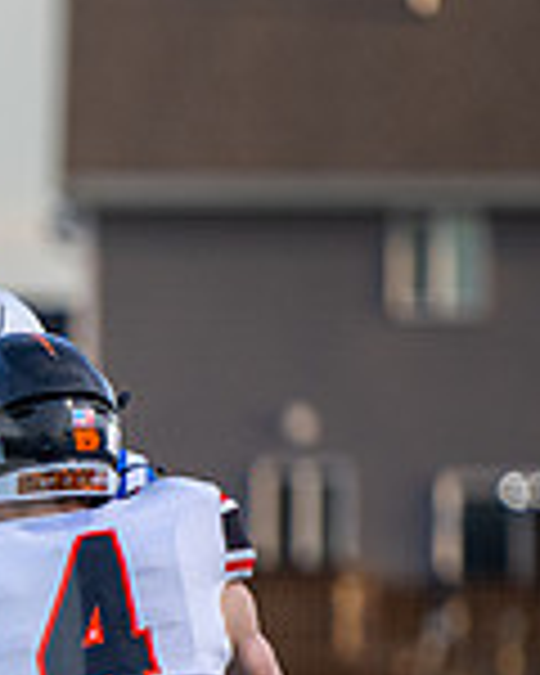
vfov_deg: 2.5
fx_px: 15542
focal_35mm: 778
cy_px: 728
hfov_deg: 2.0
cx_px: -775
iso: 500
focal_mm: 175
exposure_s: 1/1600
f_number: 2.8
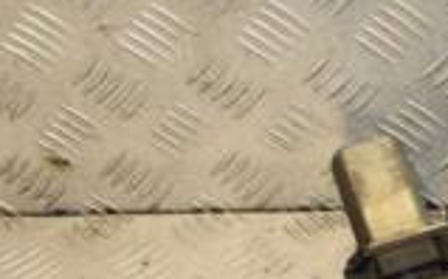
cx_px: 614
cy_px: 217
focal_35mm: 127
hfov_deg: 15.5
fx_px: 1549
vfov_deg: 10.3
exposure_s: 1/200
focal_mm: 22
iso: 800
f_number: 6.3
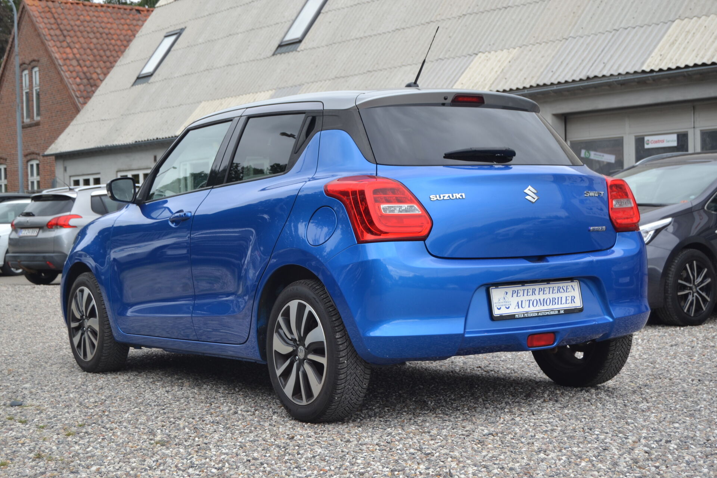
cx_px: 358
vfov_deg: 23.8
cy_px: 239
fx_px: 1135
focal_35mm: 57
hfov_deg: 35.1
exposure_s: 1/160
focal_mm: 38
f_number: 6.3
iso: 100
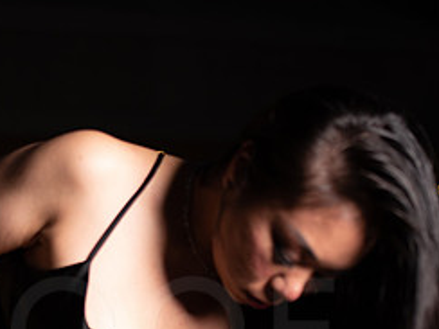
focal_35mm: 80
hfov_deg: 24.0
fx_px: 1015
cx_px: 77
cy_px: 328
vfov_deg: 18.0
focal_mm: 35
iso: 800
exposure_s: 1/640
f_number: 1.4
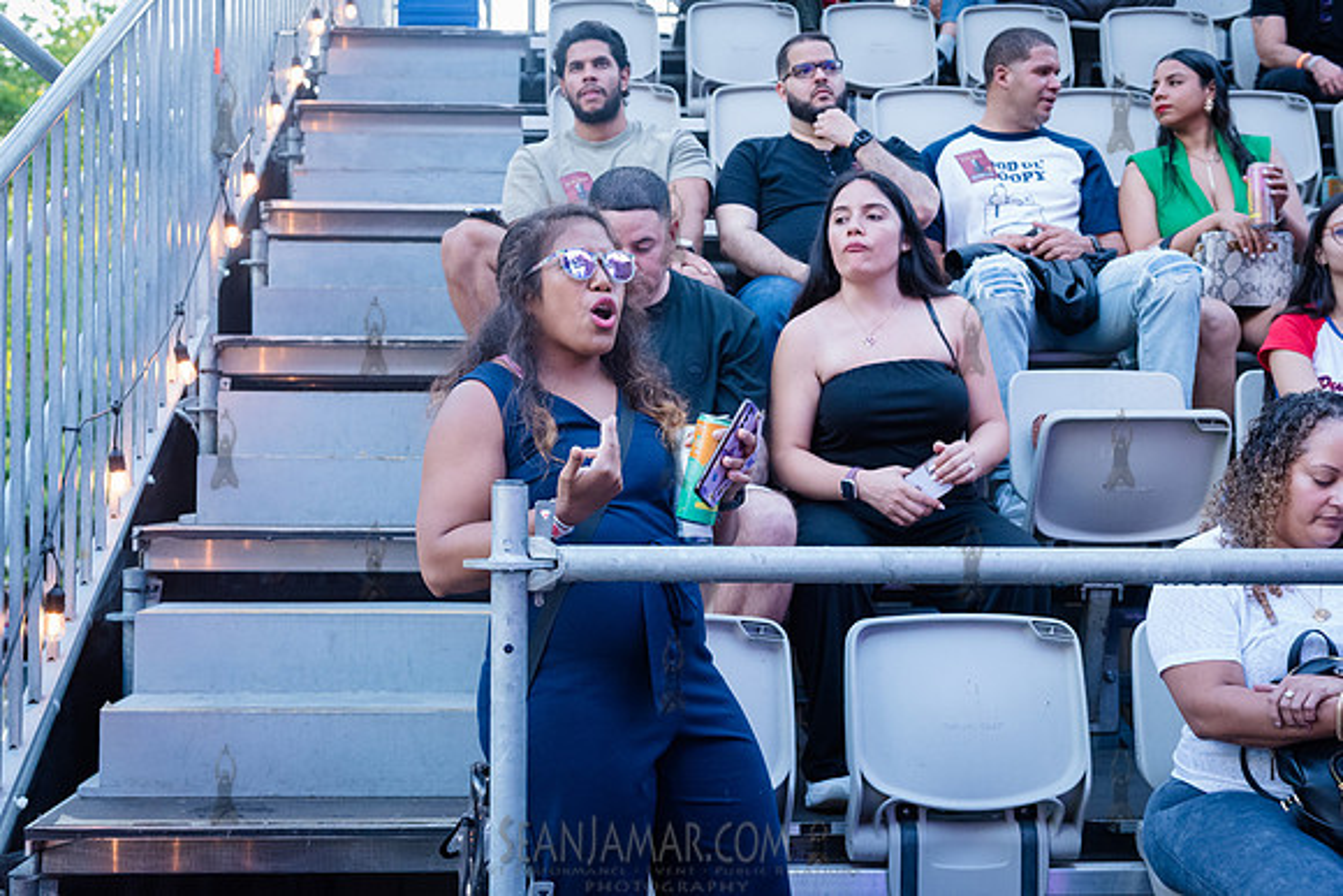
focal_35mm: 48
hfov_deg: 41.3
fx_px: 1783
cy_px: 446
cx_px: 639
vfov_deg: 28.2
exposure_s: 1/250
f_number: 4.5
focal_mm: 44
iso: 3200
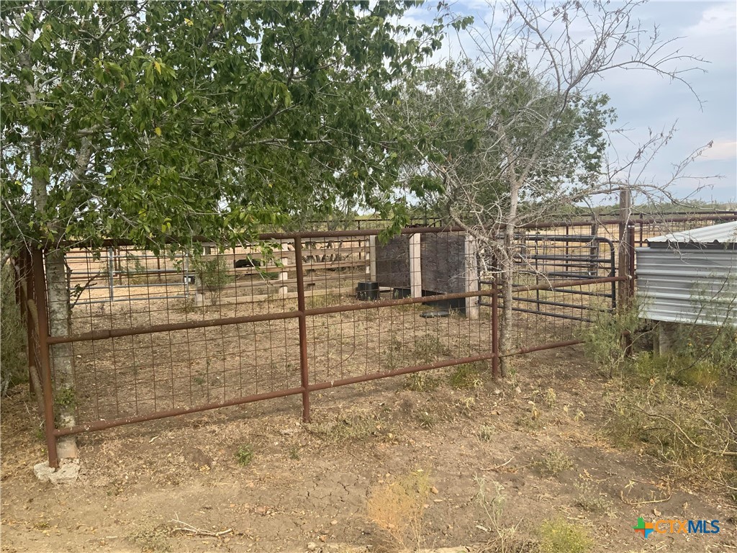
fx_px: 617
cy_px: 276
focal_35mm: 29
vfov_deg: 48.2
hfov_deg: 61.7
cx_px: 368
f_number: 1.8
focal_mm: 3
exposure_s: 1/728
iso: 16
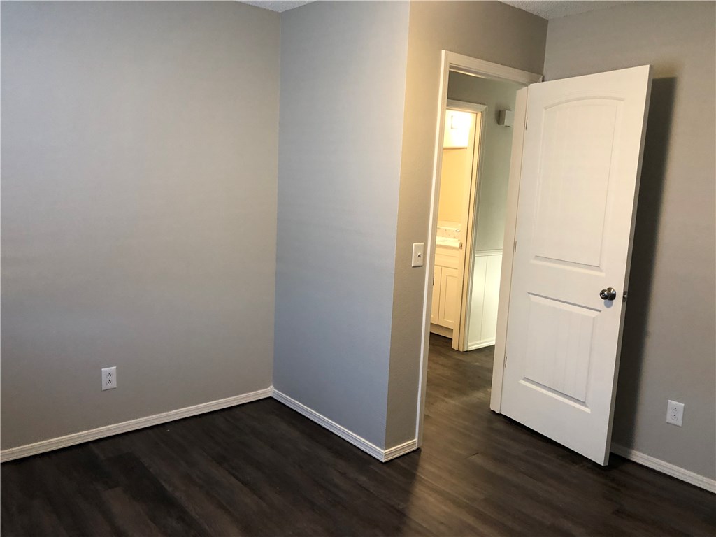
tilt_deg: -9.9
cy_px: 268
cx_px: 358
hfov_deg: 63.4
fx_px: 579
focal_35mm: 28
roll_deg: -2.9
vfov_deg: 49.7
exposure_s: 1/15
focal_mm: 3.99
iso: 64
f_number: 1.8
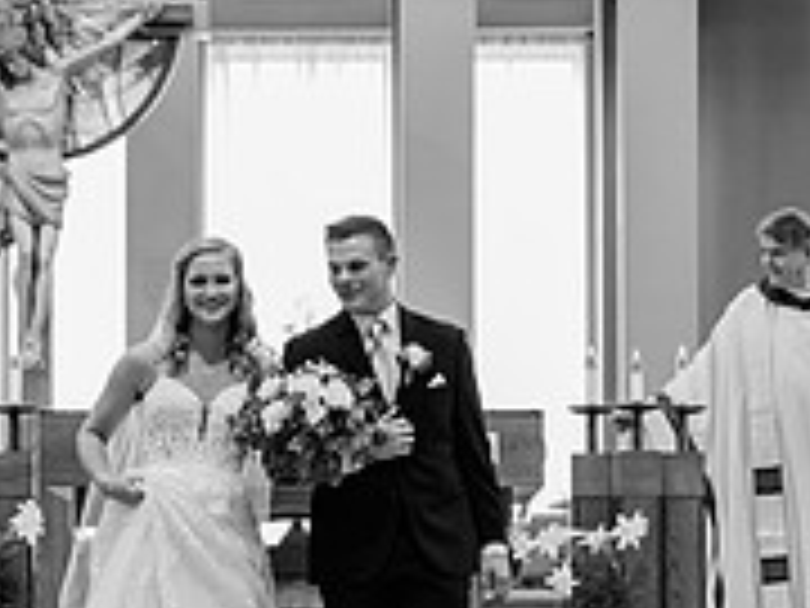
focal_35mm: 168
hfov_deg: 11.7
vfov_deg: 8.8
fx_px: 3931
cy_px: 464
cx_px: 125
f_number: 2.8
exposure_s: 1/250
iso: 1000
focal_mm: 48
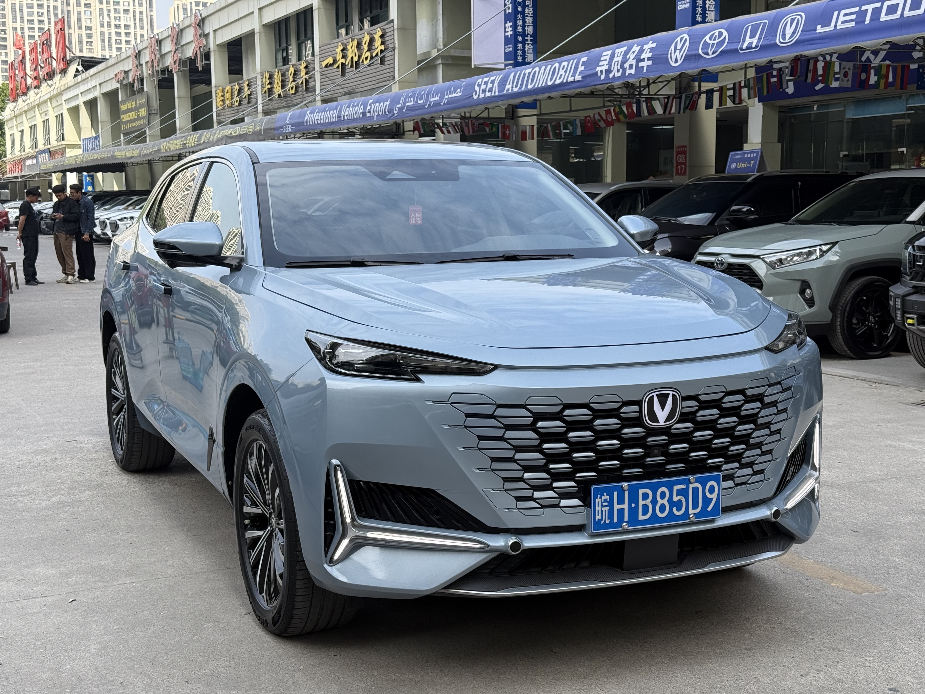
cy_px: 347
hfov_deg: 39.7
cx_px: 462
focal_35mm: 48
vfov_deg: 30.3
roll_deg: +0.3
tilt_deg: -6.6
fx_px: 1283
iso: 64
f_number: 1.78
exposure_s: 1/1456
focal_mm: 6.76
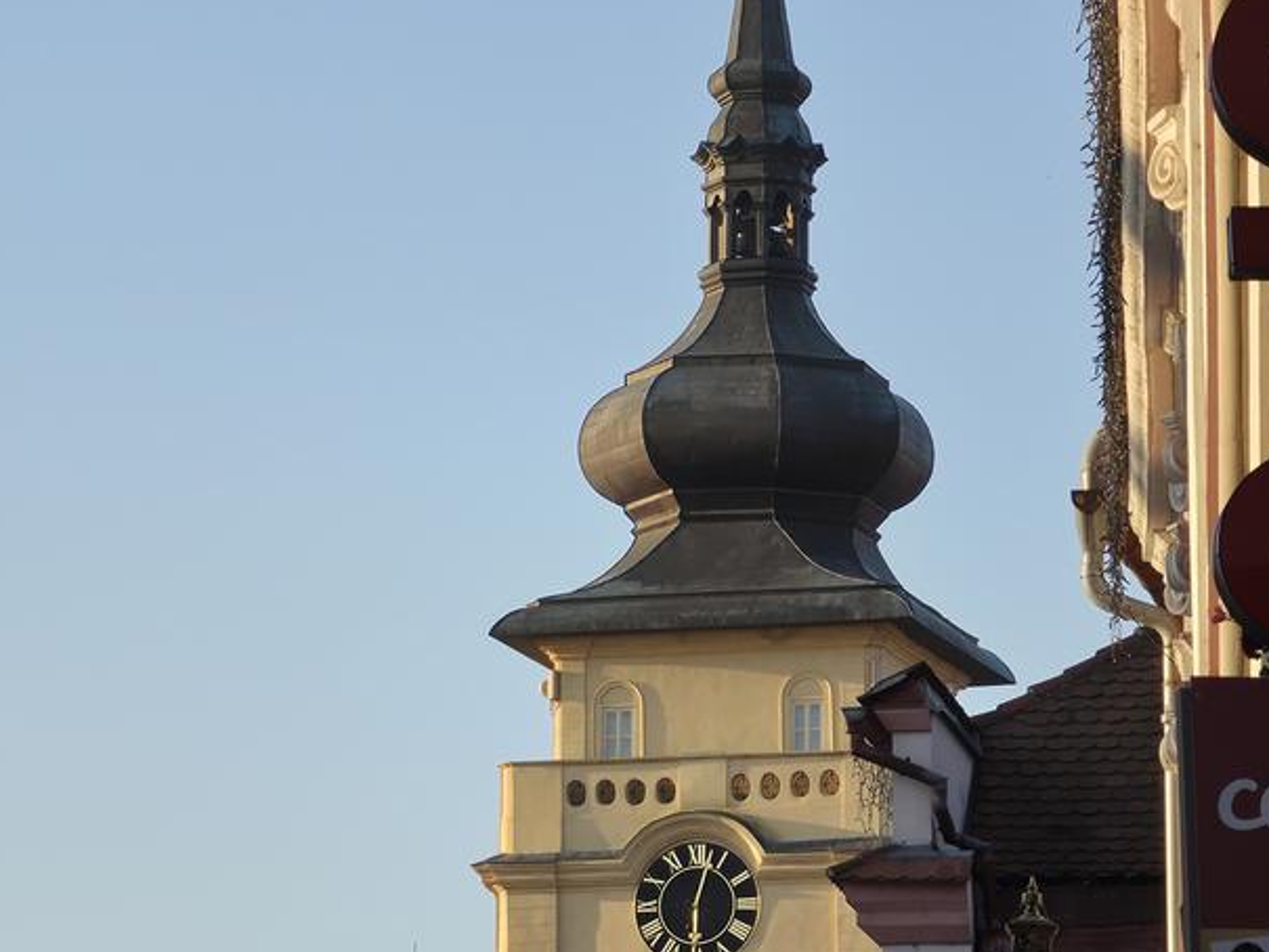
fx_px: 8360
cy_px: 600
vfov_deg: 6.5
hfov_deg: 8.7
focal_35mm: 228
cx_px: 677
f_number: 2.9
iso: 25
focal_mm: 18.6
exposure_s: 1/406
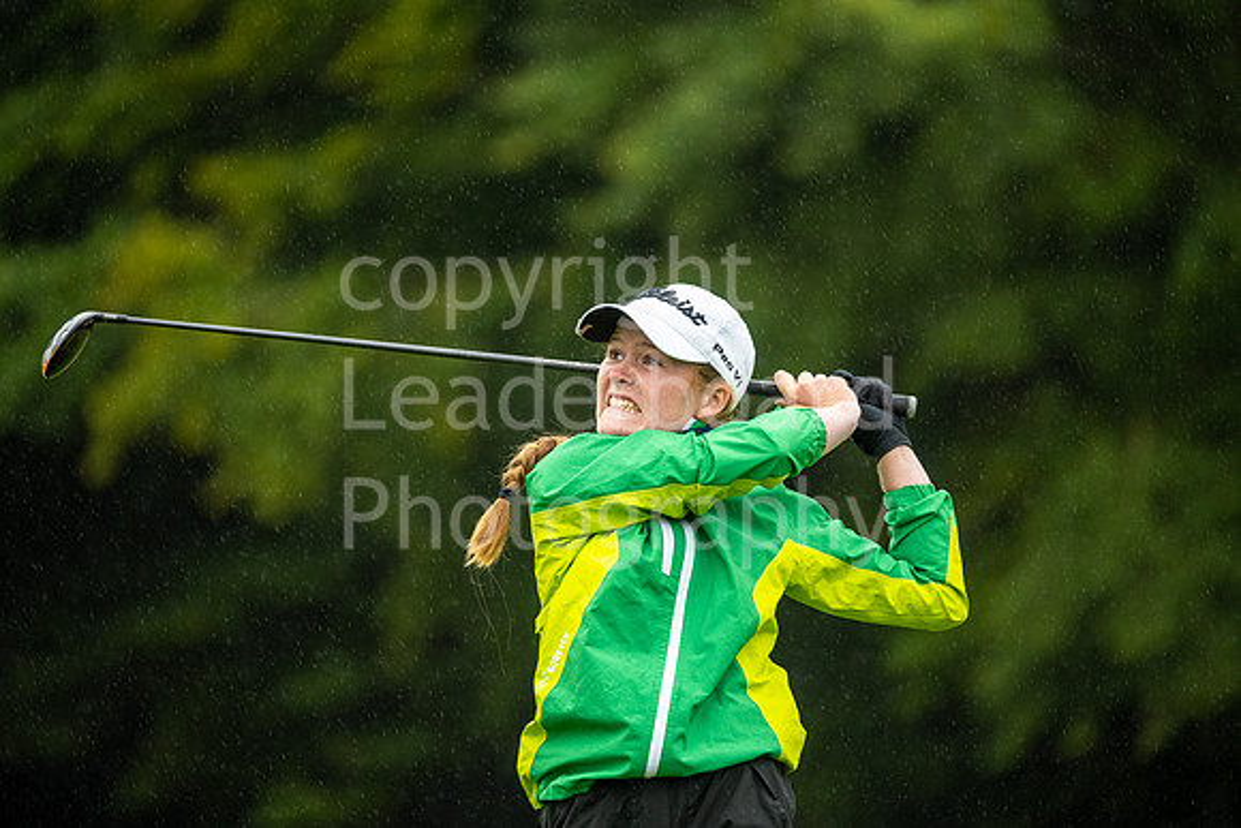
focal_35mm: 300
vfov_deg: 4.6
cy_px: 414
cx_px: 620
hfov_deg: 6.9
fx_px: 10344
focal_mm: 300
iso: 640
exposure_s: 1/500
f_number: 4
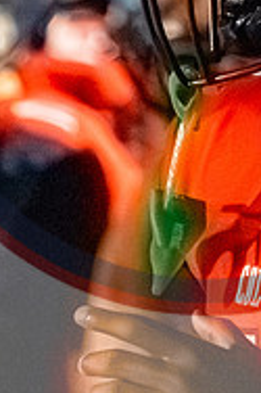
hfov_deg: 0.5
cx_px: 262
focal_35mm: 2771
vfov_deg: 0.7
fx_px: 30188
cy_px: -369
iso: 25600
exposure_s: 1/3200
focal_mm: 400
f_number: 4.5
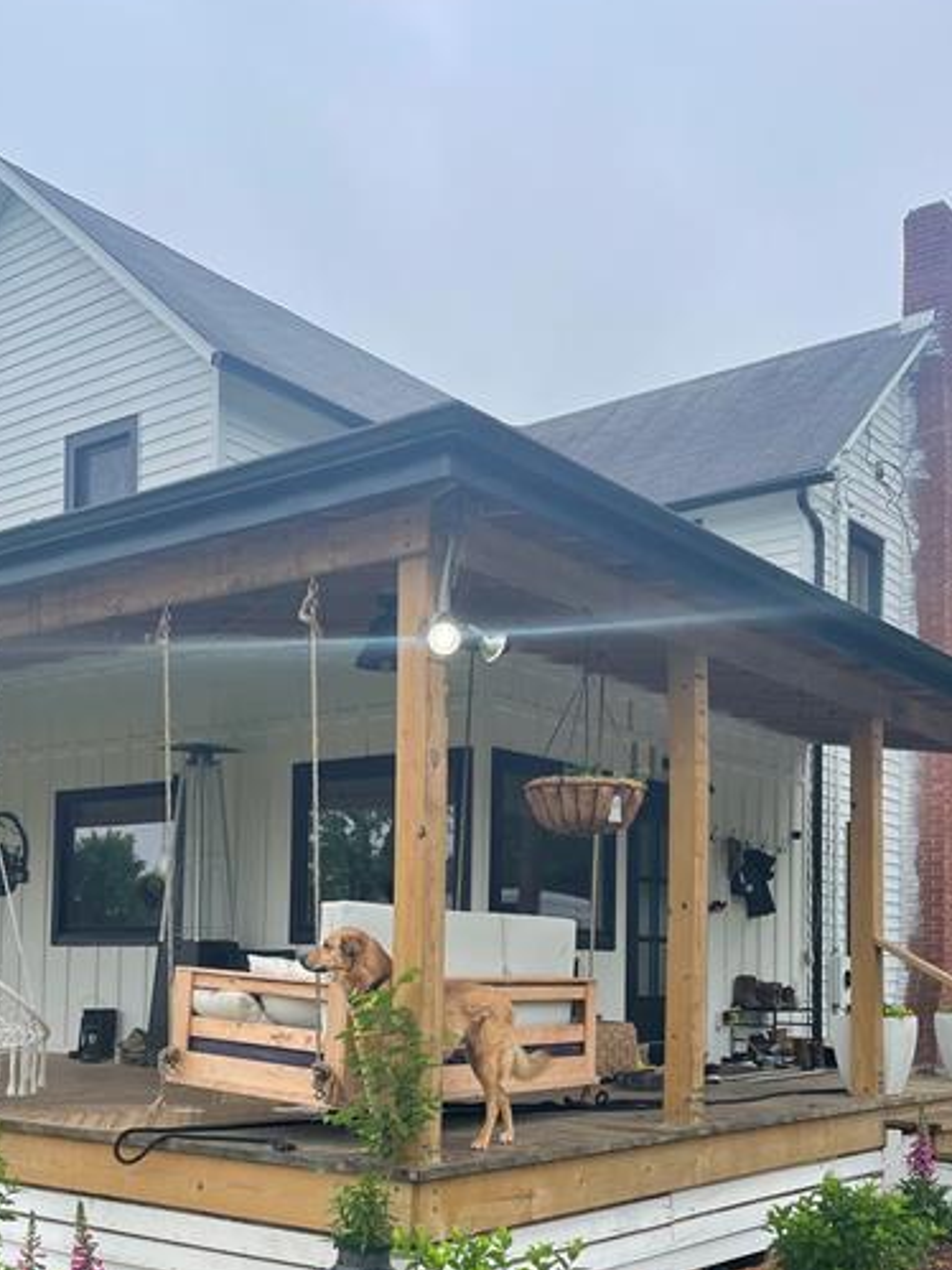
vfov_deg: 45.7
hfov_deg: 35.8
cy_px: 901
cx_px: 389
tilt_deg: +2.4
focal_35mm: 40
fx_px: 1467
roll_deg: -0.3
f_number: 1.6
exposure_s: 1/917
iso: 50
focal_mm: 4.2
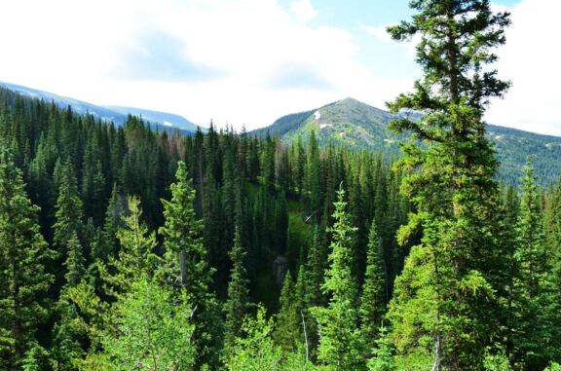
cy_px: 173
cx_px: 288
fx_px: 466
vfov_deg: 43.4
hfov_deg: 62.0
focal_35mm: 30
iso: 200
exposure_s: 1/125
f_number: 11
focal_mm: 18
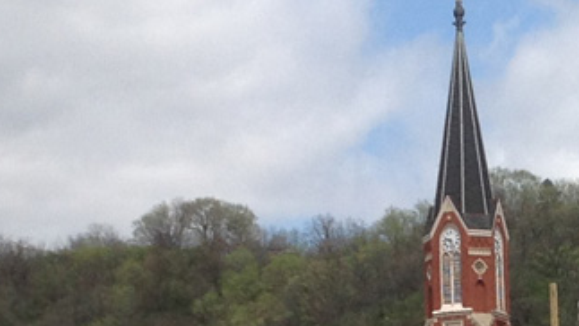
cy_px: 313
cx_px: 864
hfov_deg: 16.2
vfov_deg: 10.0
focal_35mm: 121
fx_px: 1858
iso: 64
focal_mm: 4.28
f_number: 2.4
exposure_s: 1/2747
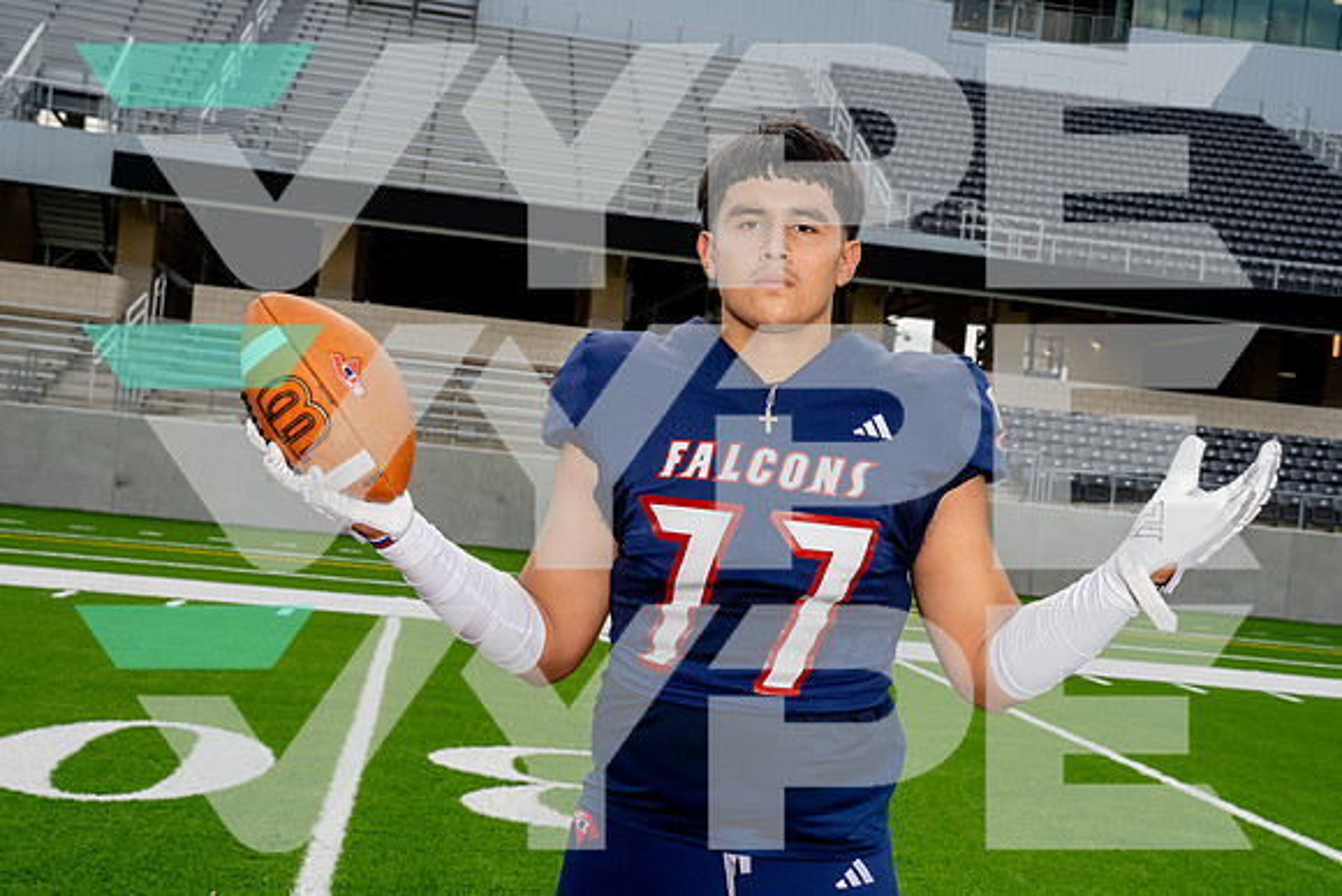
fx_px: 1604
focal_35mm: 43
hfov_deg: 45.4
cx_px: 671
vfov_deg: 31.2
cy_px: 448
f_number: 8
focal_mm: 41
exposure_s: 1/250
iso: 100
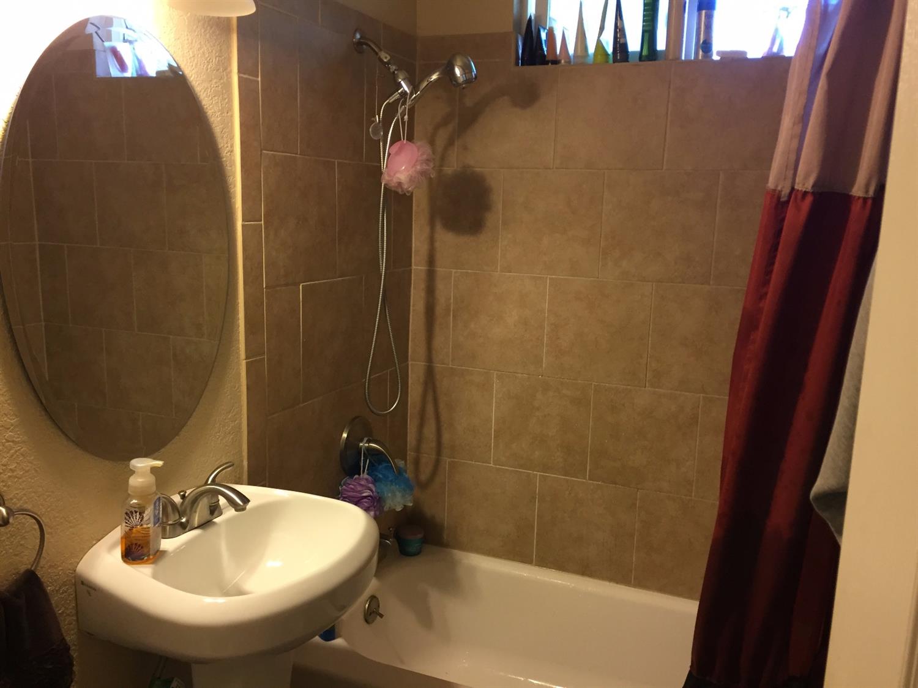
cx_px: 459
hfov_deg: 61.7
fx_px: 769
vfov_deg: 48.2
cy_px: 344
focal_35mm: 29
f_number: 2.2
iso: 125
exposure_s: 1/30
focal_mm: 4.15
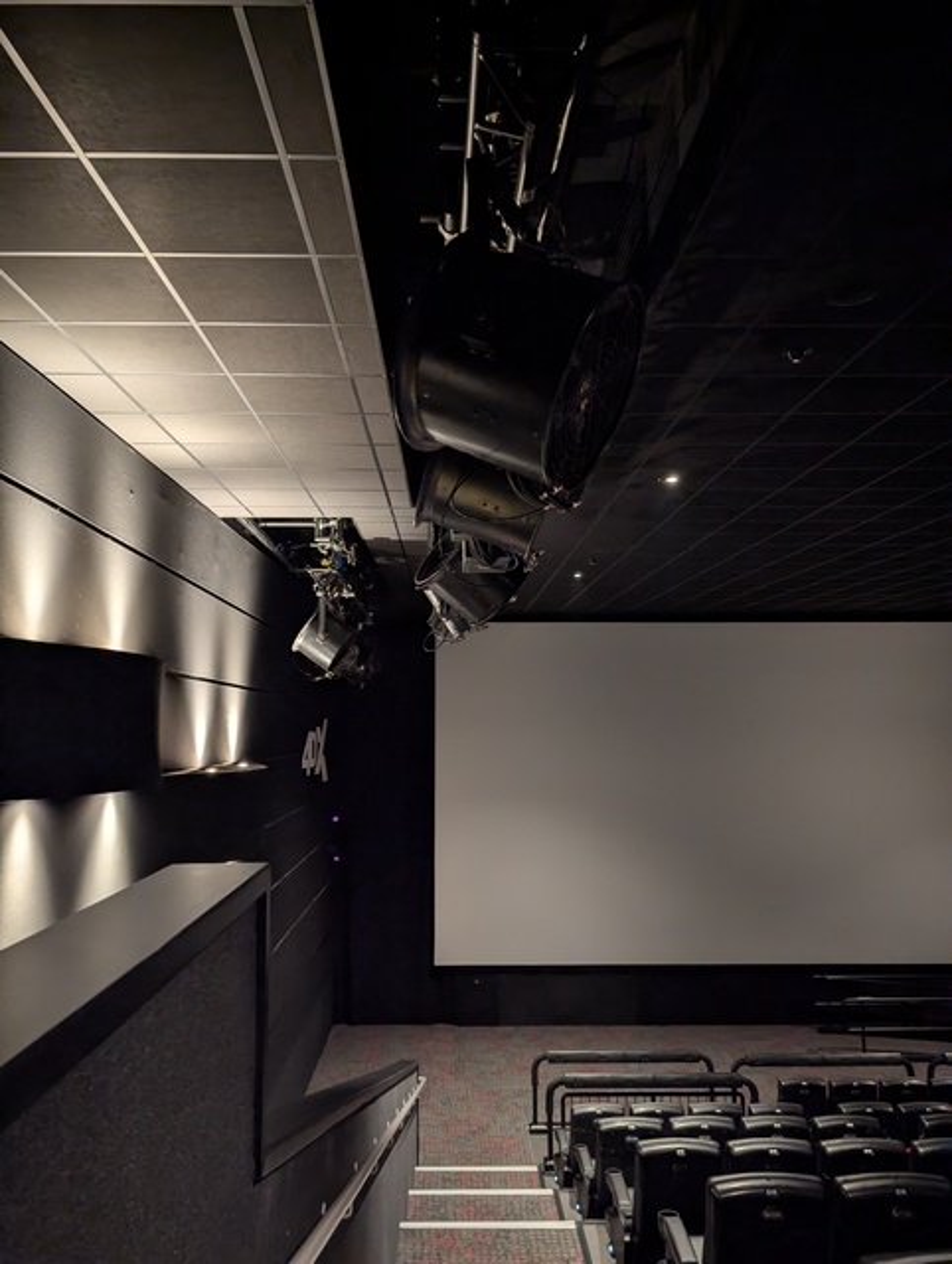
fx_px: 878
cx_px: 476
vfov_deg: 71.5
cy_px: 632
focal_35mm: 24
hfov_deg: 56.9
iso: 1450
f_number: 1.68
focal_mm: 6.9
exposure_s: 1/10.7
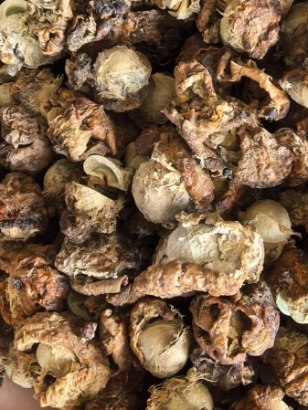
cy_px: 252
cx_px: 169
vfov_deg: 33.6
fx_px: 676
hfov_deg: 25.7
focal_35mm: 57
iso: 320
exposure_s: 1/50
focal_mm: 1.95
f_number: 2.2
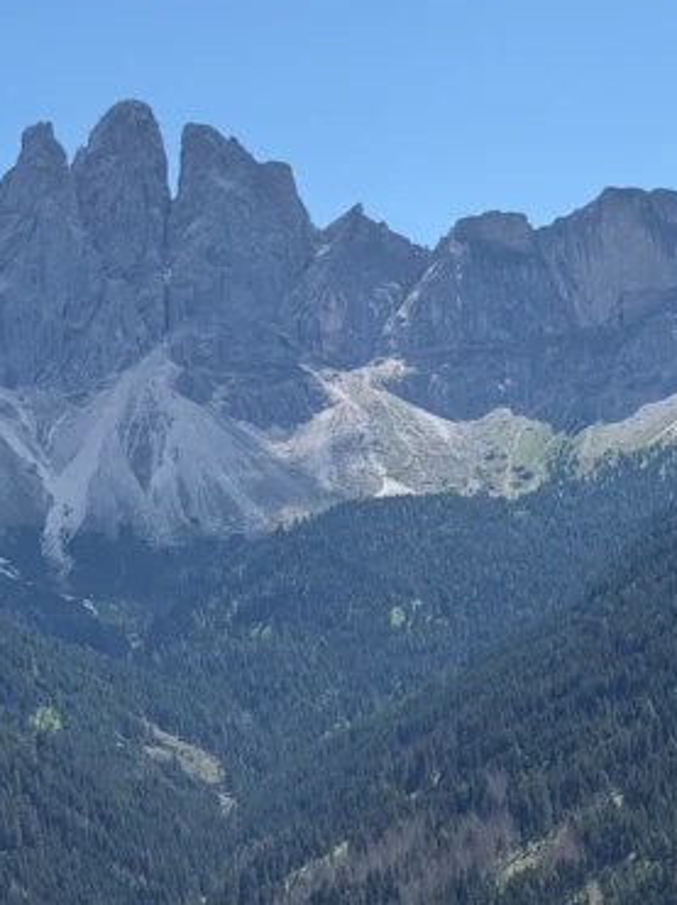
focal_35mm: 133
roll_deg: +4.0
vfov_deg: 14.7
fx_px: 3472
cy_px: 770
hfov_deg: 11.1
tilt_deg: +1.9
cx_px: 115
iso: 64
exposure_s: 1/4329
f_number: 1.78
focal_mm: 6.76
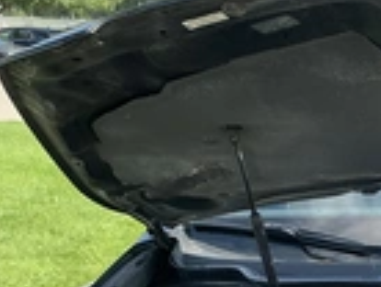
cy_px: 281
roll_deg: -1.4
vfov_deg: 17.9
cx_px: 522
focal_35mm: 81
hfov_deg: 21.3
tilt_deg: -15.8
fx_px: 893
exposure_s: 1/556
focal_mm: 3
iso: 25
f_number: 1.8
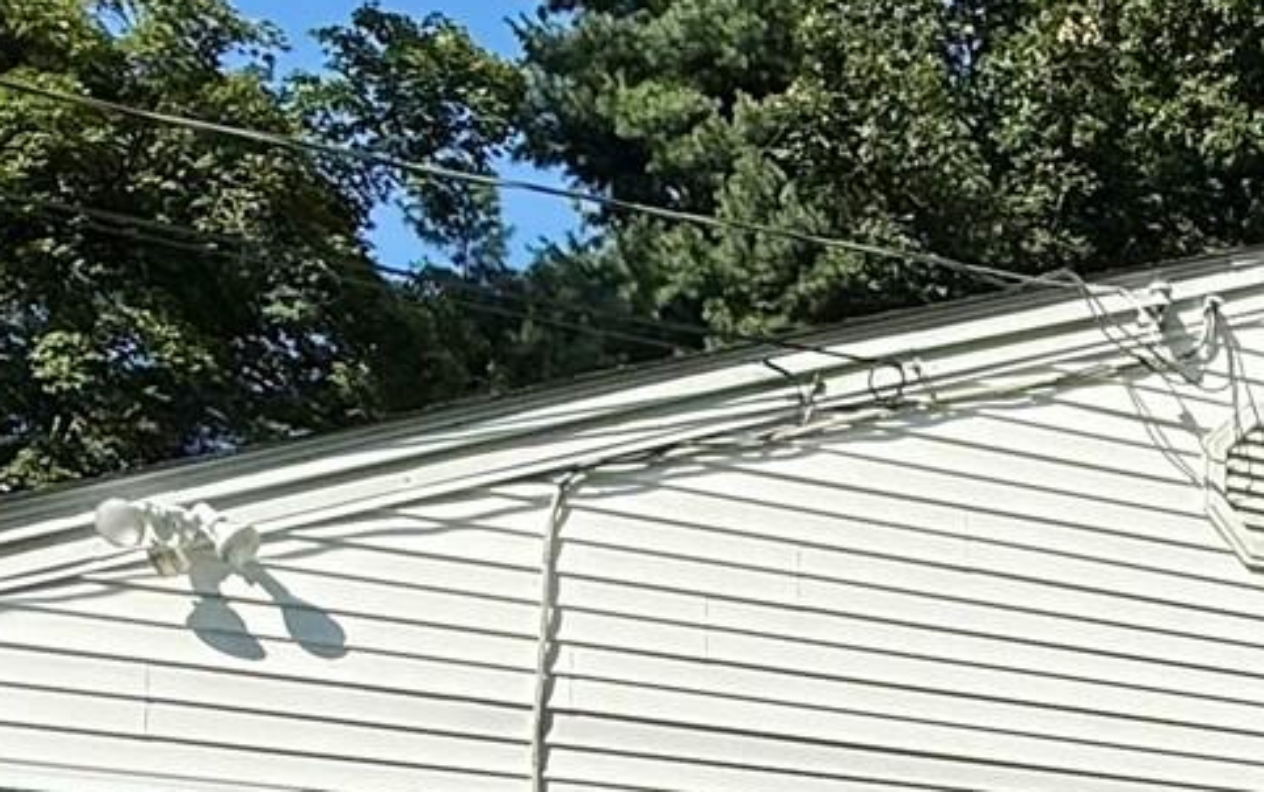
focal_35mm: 63
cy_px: 1141
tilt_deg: +3.0
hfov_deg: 30.2
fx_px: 2172
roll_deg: -1.1
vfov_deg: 18.6
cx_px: 1267
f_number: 2.2
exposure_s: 1/2841
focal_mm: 2.22
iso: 50
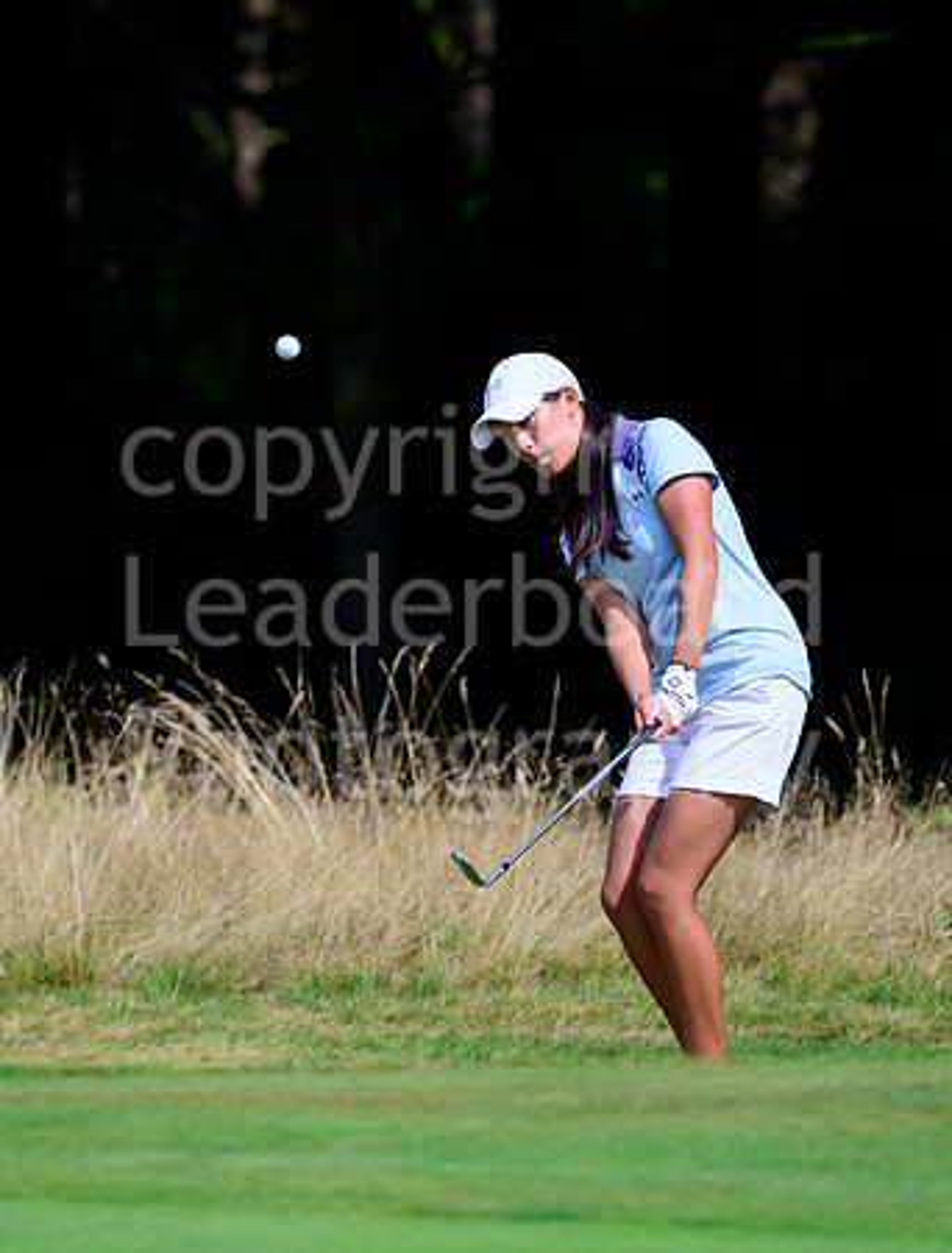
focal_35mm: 574
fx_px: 20865
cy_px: 626
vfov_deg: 3.4
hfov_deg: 2.6
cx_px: 339
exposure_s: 1/3200
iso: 800
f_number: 6.3
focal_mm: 400
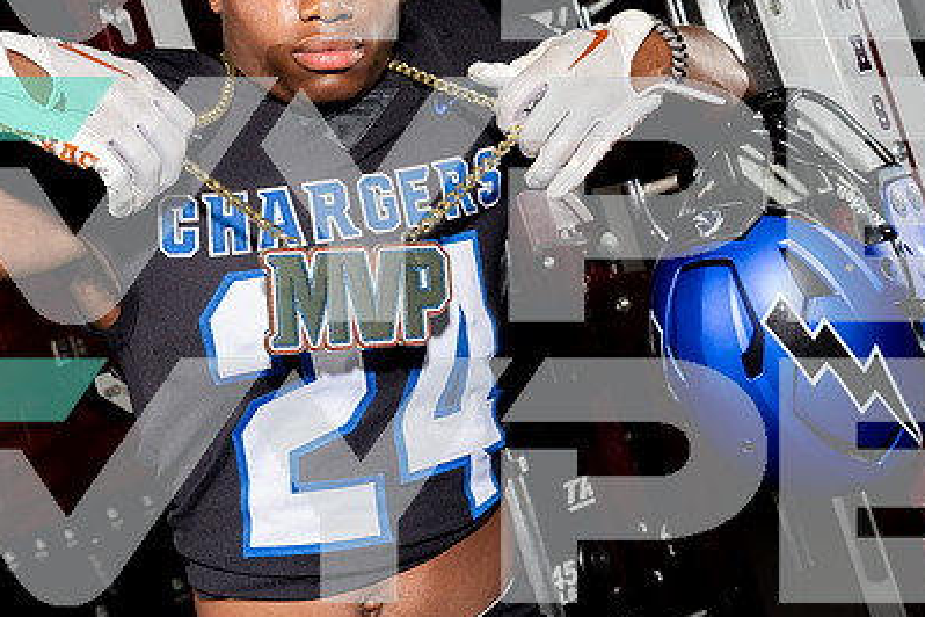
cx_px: 464
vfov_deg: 21.2
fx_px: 1644
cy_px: 201
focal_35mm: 64
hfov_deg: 31.4
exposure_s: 1/250
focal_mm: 44
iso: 200
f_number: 8
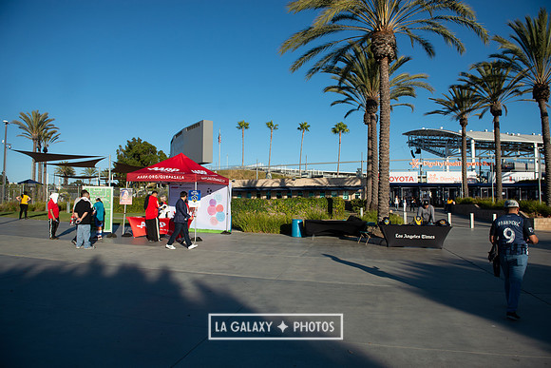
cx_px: 276
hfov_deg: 73.7
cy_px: 184
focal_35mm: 24
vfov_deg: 53.2
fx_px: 367
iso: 200
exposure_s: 1/2500
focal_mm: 24
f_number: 4.5
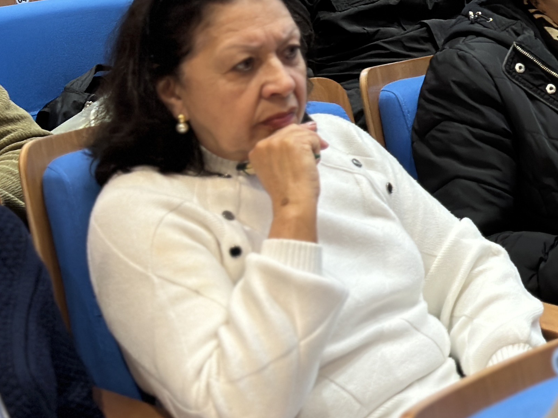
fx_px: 1935
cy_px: -3
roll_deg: +0.0
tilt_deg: -9.8
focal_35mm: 120
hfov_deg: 15.8
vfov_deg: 12.2
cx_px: 677
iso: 160
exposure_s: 1/60
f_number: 1.78
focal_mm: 6.86
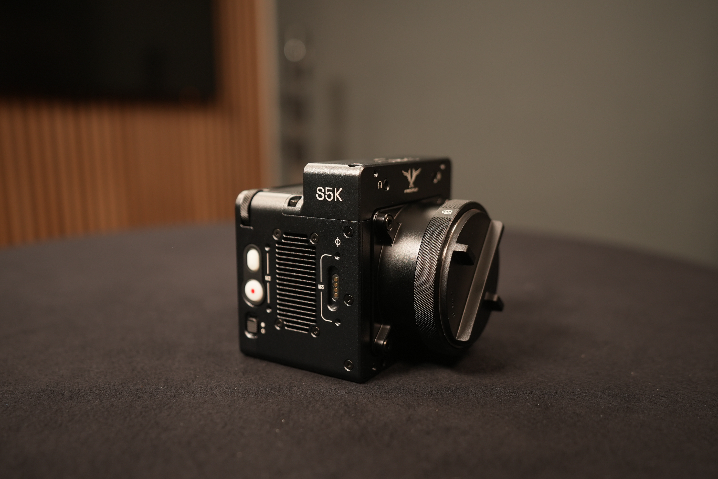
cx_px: 359
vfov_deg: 37.9
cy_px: 240
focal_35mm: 35
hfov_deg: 54.4
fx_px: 698
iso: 400
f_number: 2.8
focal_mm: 35
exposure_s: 1/100
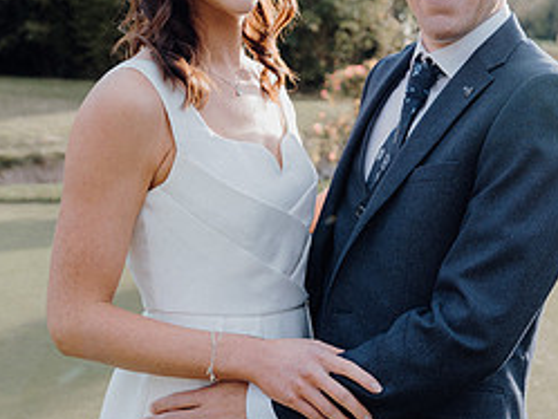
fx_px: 1048
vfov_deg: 22.6
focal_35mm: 65
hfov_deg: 29.3
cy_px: 165
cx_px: 428
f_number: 3.5
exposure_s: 1/250
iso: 125
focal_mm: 29
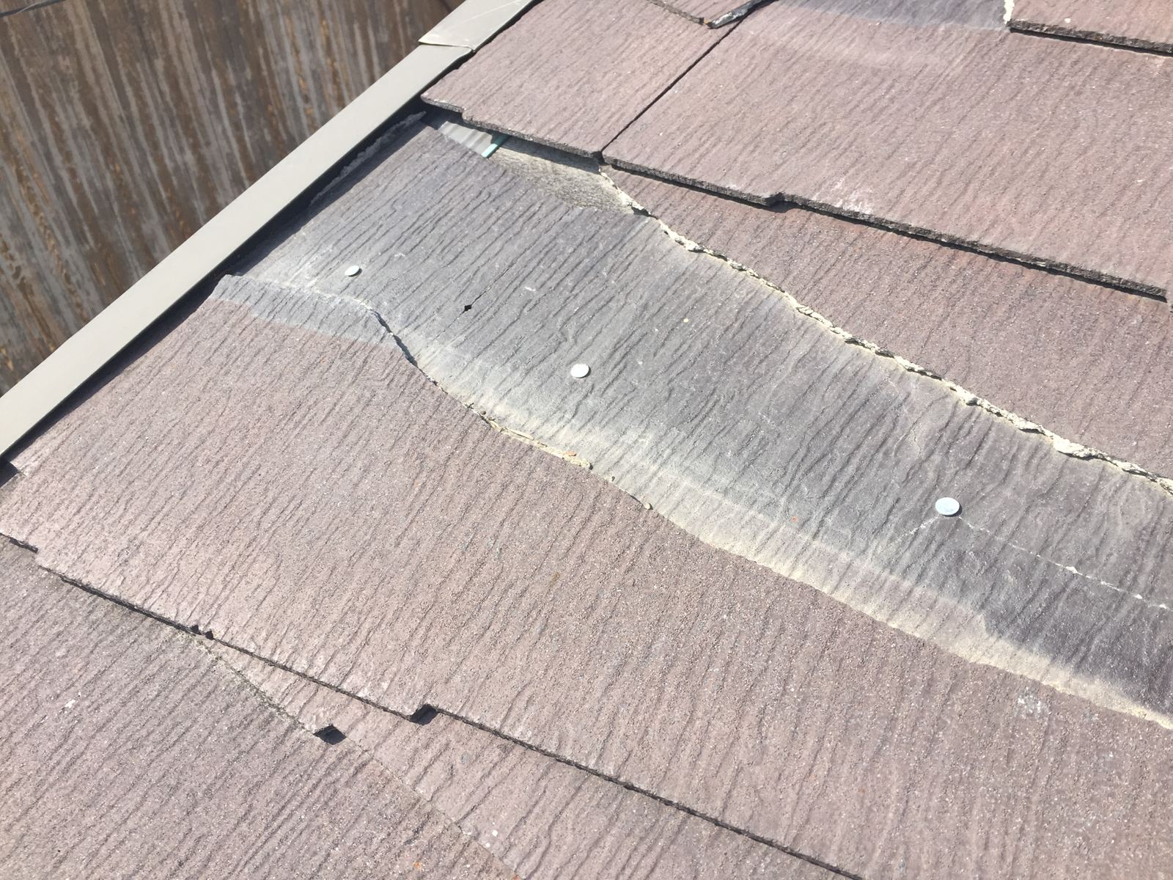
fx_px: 983
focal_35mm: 29
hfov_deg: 61.7
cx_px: 586
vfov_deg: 48.2
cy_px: 440
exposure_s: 1/807
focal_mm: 4.15
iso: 32
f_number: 2.2
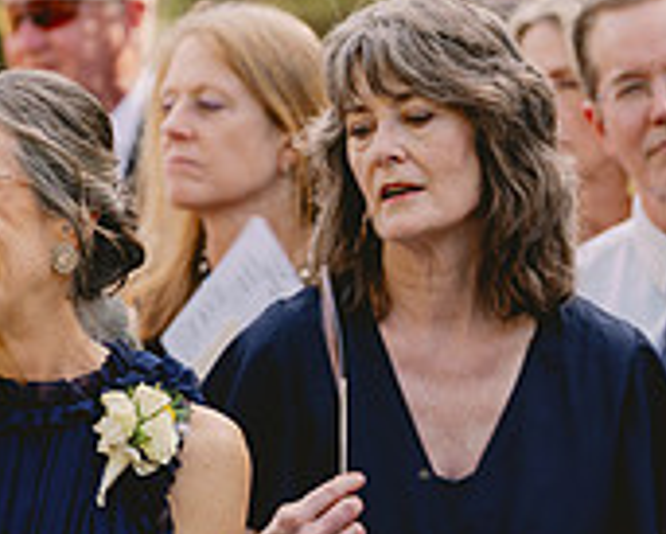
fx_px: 9053
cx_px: 658
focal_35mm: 459
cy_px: 474
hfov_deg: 4.2
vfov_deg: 3.4
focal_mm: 144
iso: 200
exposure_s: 1/250
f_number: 4
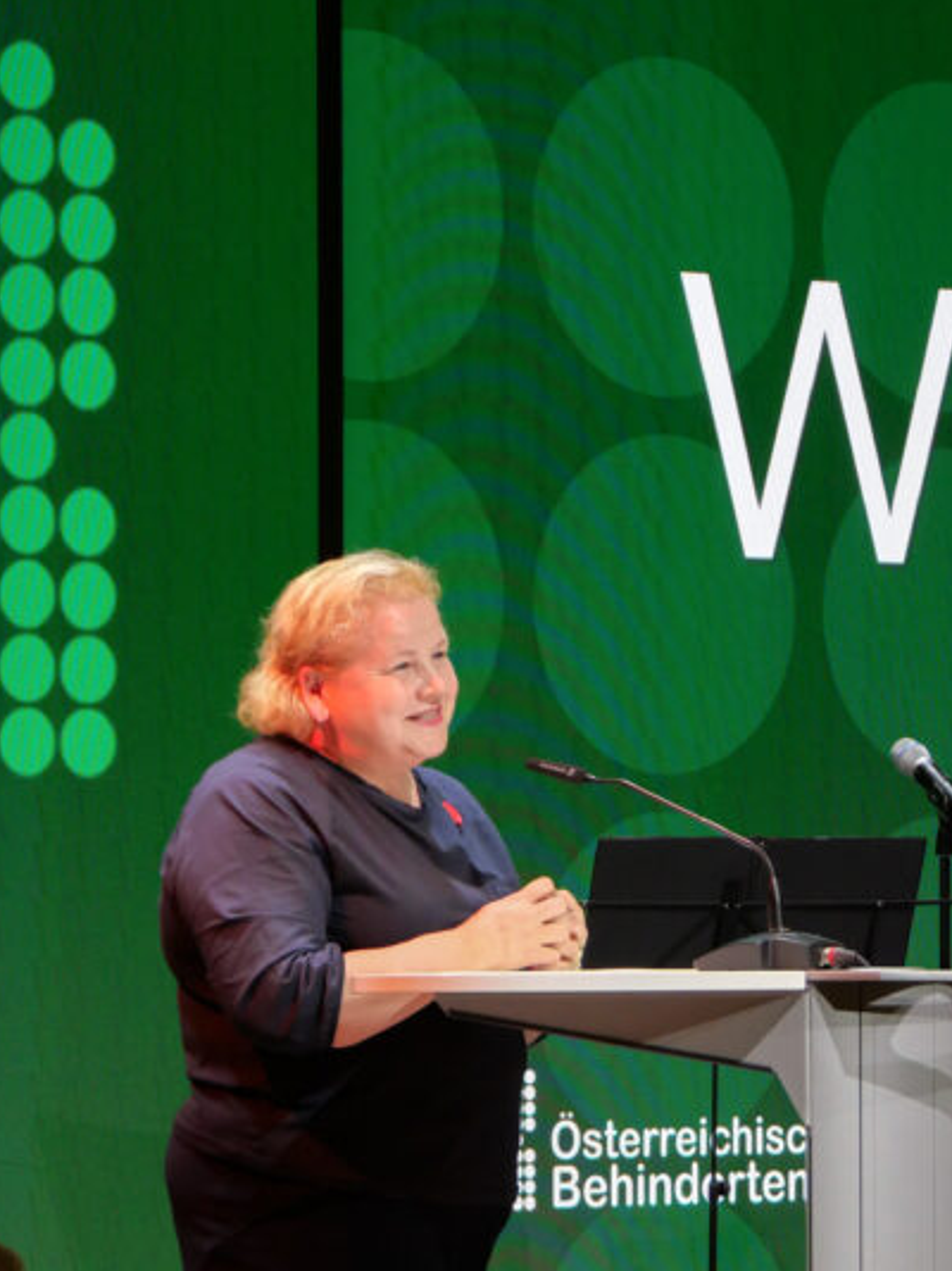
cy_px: 909
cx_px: 462
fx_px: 7743
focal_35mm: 211
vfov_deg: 9.4
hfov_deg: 7.0
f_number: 5.1
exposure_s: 1/125
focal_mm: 55
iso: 1250
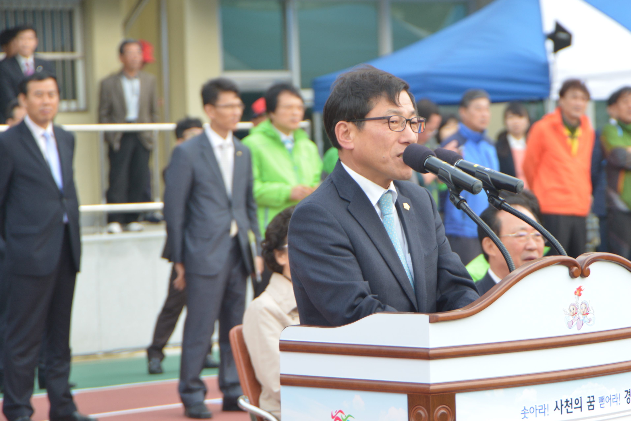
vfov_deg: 7.9
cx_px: 421
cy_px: 233
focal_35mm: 173
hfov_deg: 11.9
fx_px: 3032
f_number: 5.6
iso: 400
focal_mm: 120
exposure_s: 1/160
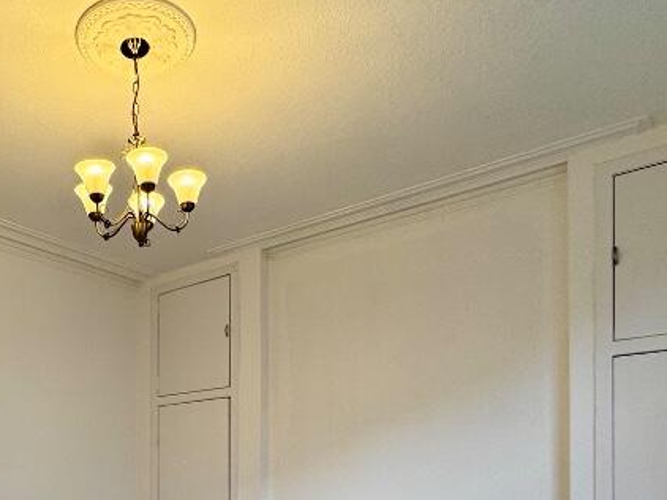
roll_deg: +0.1
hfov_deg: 51.5
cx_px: 161
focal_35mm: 34
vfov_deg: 37.6
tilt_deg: +0.2
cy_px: 491
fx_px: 655
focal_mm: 2.22
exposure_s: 1/100
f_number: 2.2
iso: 50
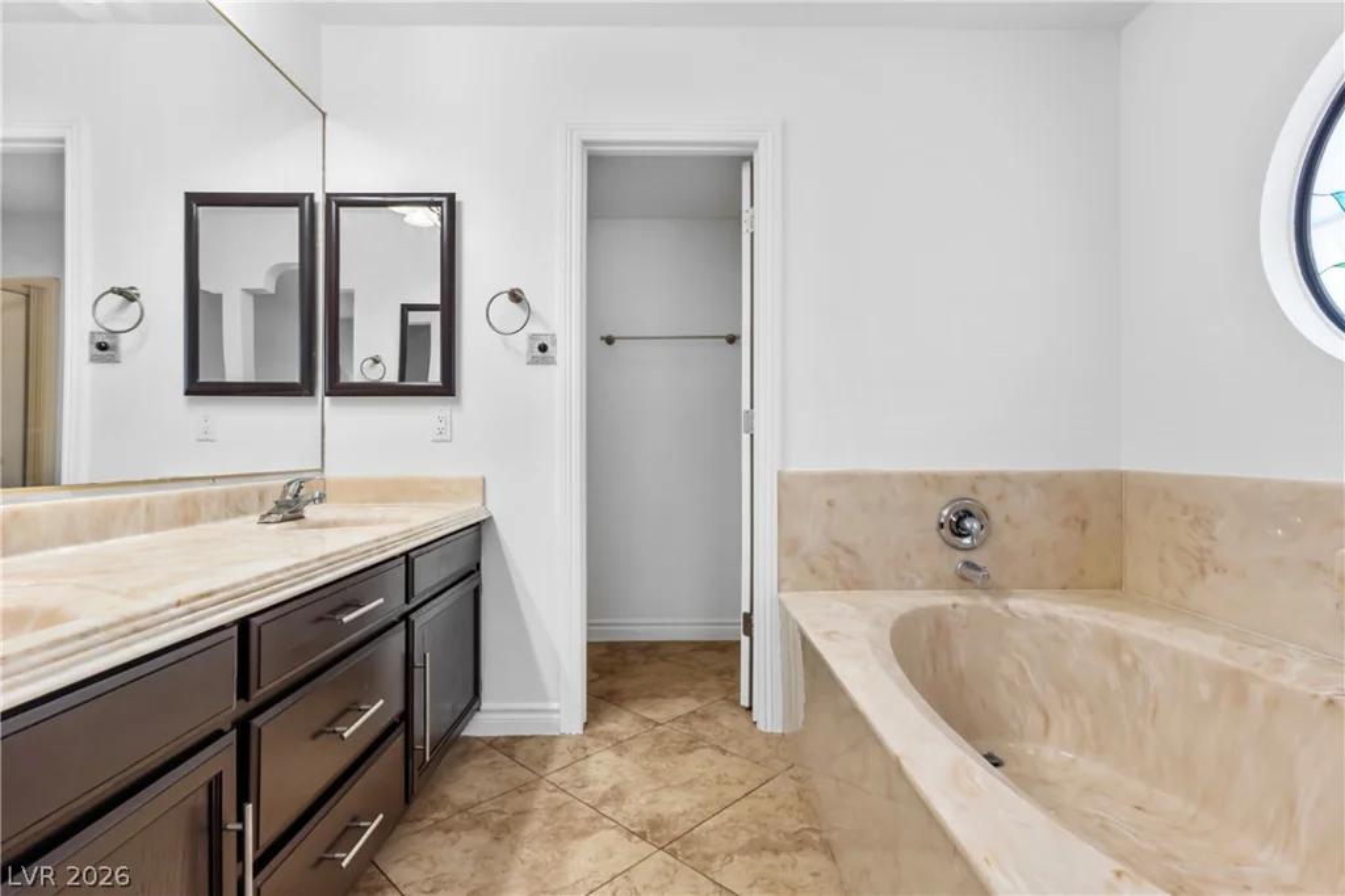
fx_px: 673
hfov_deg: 90.0
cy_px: 448
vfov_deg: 67.4
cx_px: 672
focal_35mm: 18
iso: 400
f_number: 10
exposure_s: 1/6
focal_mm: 18
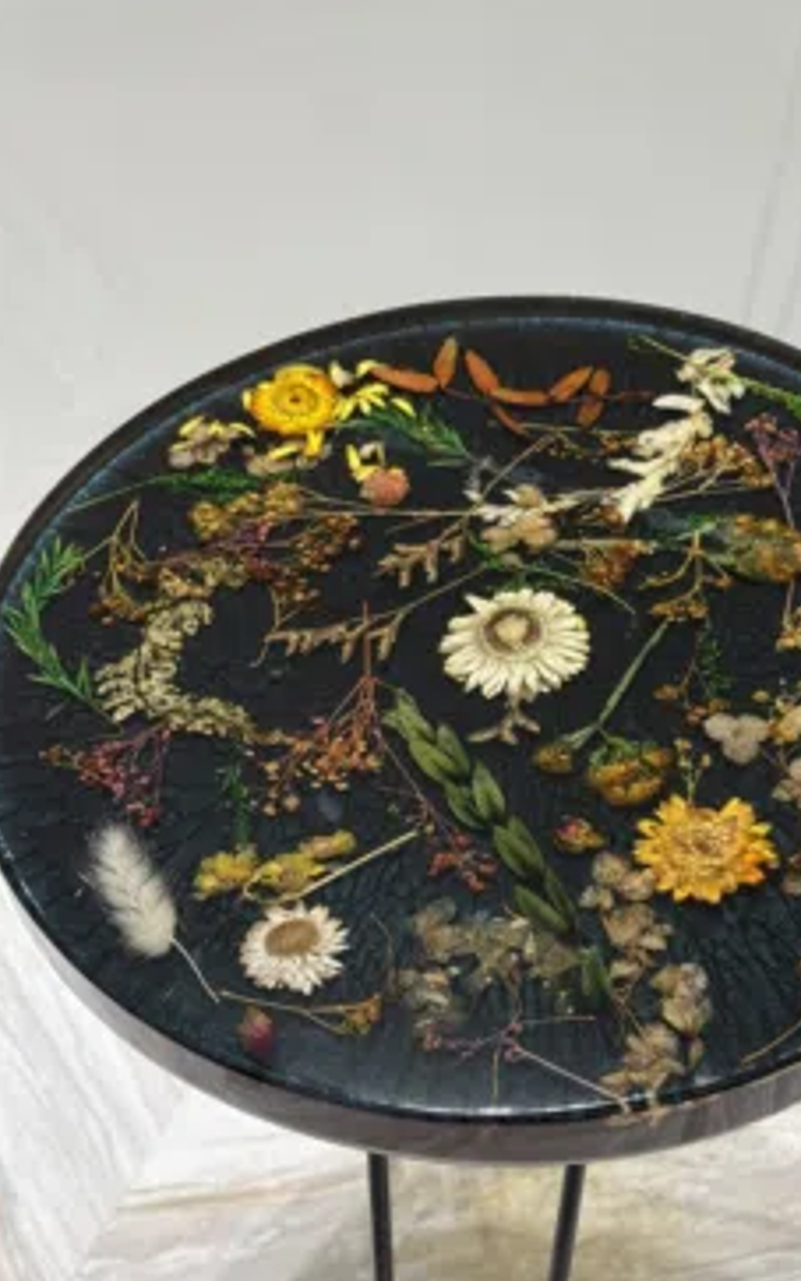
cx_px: 505
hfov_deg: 23.1
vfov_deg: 36.3
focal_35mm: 56
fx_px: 1955
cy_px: 685
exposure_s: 1/100
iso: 250
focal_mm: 6.76
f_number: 1.78
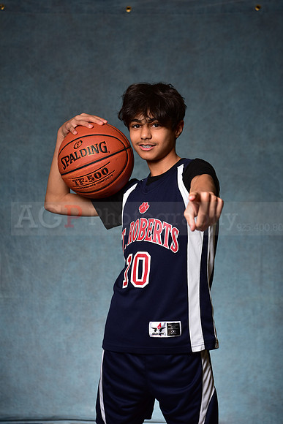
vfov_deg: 28.8
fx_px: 825
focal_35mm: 70
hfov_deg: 19.5
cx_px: 142
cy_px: 212
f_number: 5
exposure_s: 1/200
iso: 100
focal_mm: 70
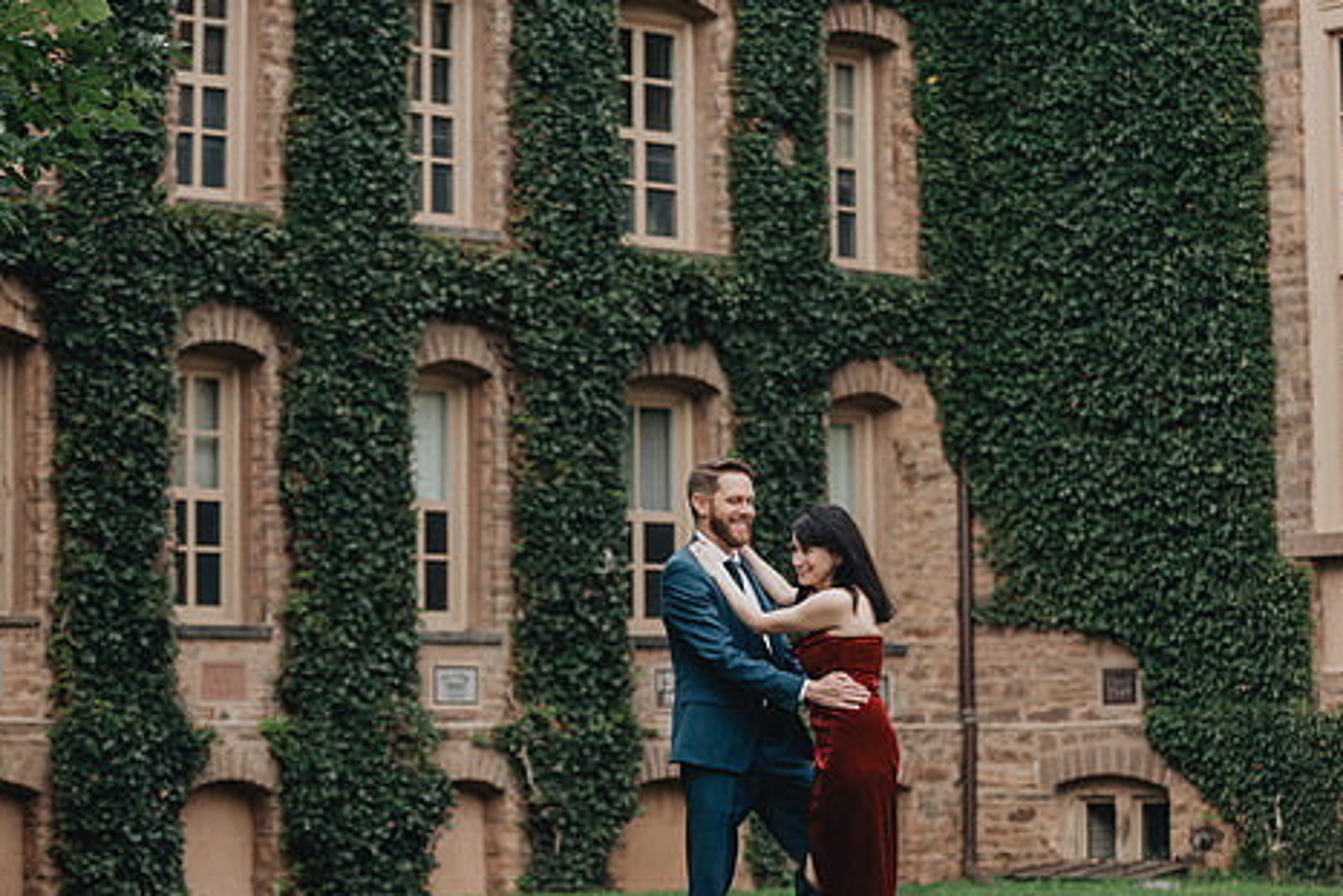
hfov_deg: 20.2
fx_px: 3769
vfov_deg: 13.6
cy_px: 503
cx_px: 769
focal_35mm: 101
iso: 800
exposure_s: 1/1000
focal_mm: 75
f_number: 2.8
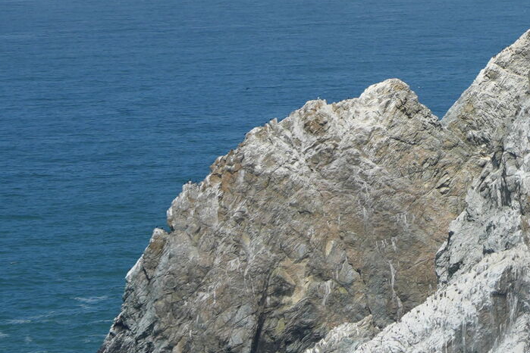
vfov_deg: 4.4
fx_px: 4549
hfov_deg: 6.6
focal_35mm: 309
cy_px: -101
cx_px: 789
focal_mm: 50
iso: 125
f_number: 4.5
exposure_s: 1/1250
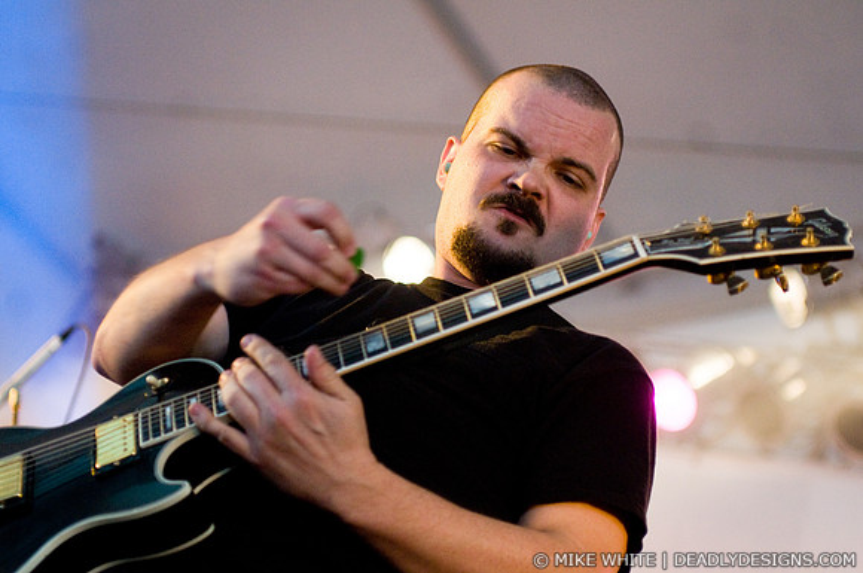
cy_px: 286
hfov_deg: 19.5
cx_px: 432
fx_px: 2514
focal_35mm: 105
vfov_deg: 13.0
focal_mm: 70
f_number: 2.8
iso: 800
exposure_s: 1/250
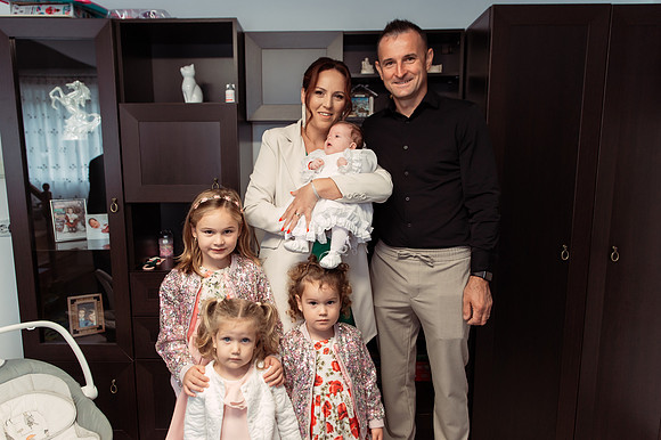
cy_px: 213
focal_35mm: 26
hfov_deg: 70.3
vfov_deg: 50.2
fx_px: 469
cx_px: 314
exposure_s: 1/125
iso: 640
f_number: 3.2
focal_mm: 24
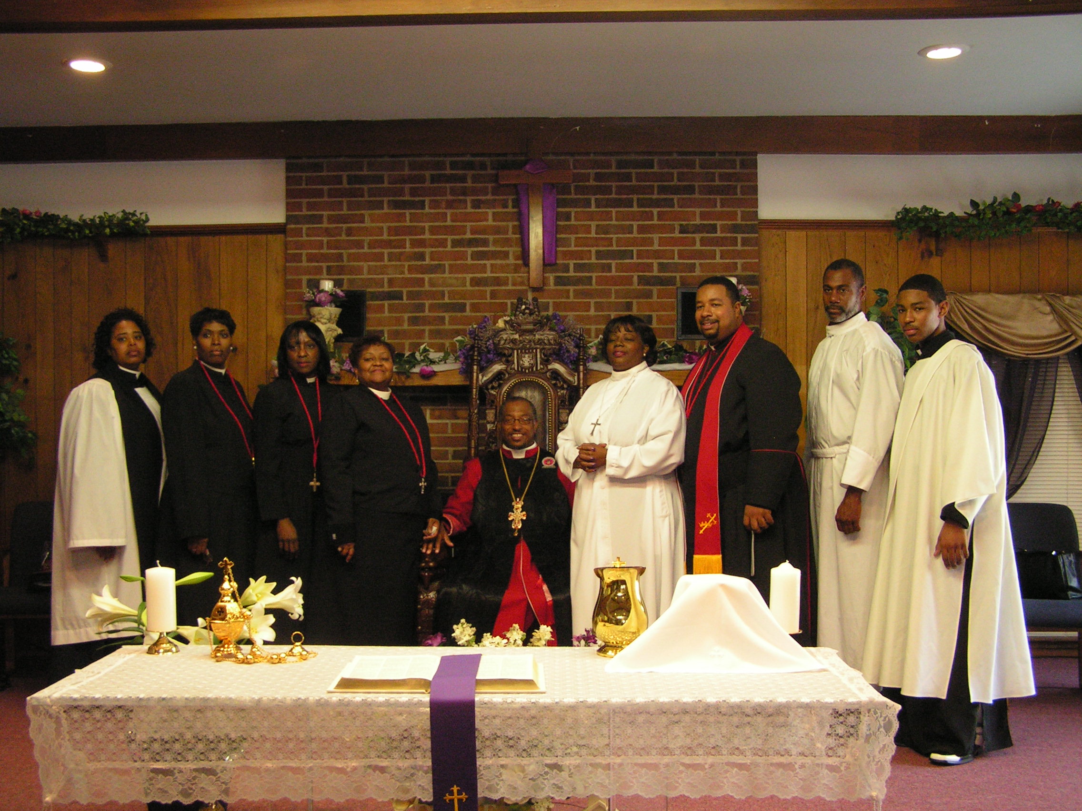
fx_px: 1219
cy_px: 406
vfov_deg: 36.8
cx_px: 541
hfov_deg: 47.9
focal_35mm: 39
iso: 200
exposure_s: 1/20
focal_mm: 6.5
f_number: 2.8
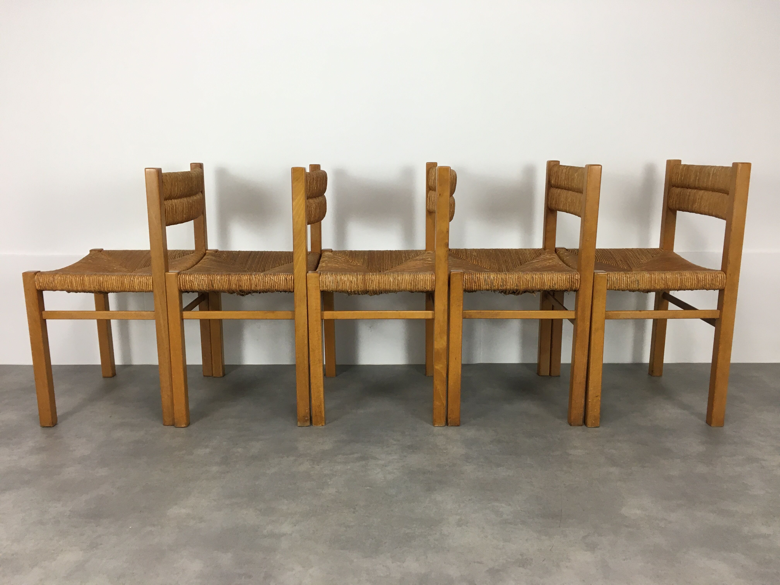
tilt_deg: -10.8
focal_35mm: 29
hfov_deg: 61.7
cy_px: 292
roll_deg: +0.0
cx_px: 390
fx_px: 653
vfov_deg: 48.2
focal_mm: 4.15
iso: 50
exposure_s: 1/33
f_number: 2.2
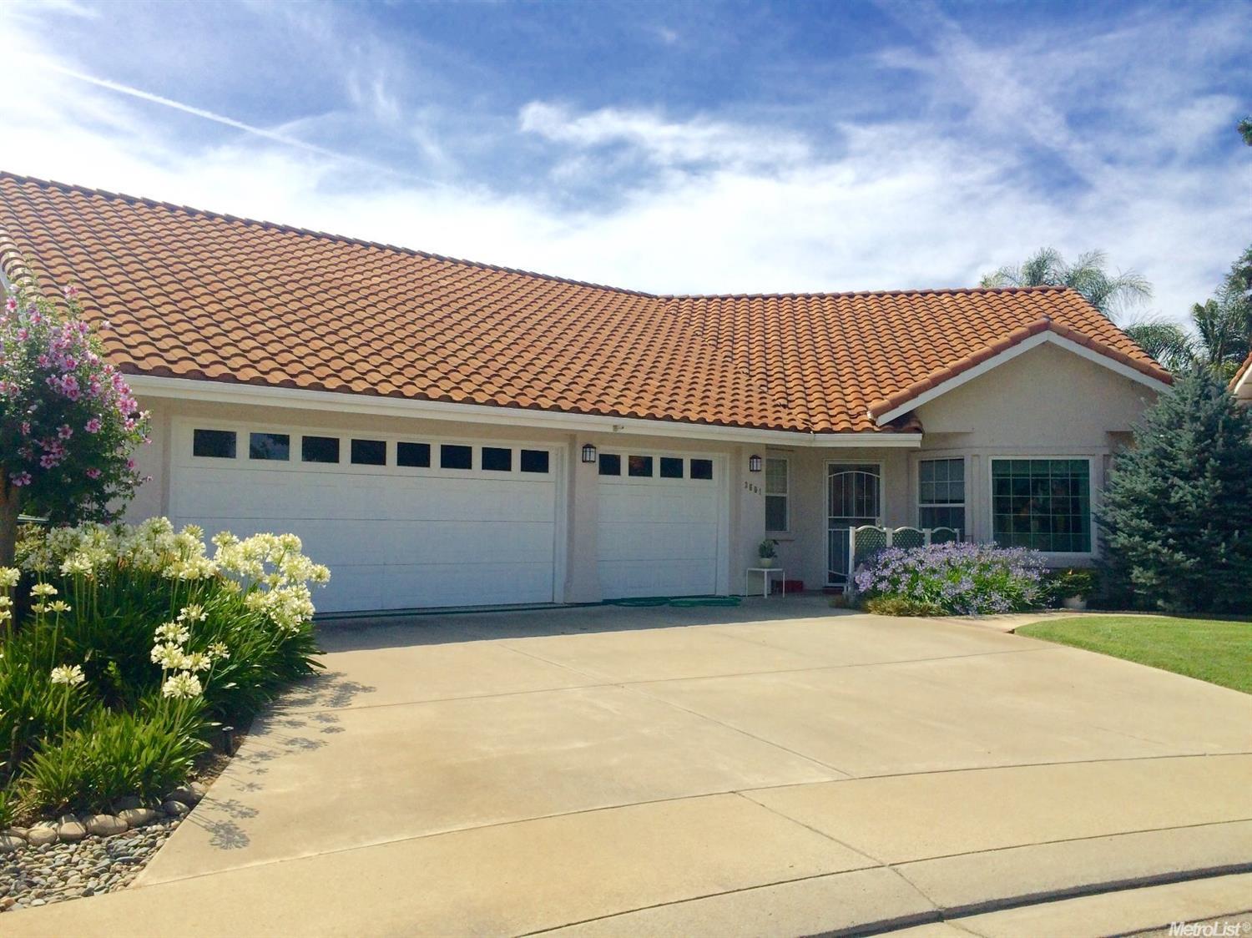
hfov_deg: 61.7
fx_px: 1049
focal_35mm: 29
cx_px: 626
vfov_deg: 48.2
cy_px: 469
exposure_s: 1/3731
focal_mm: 4.15
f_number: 2.2
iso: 32
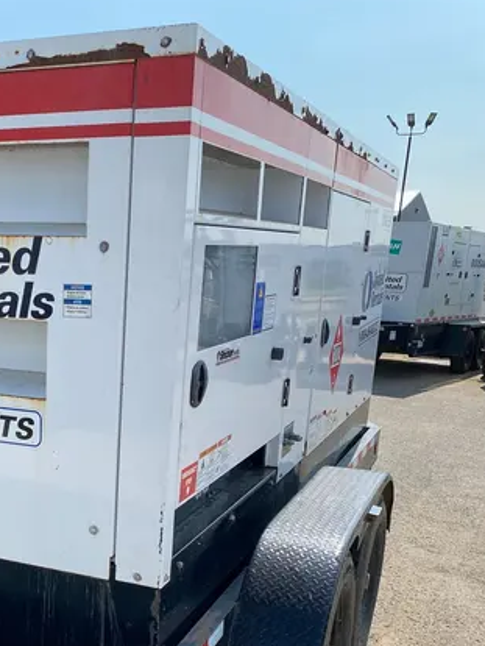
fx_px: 858
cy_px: 536
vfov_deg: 39.3
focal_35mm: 46
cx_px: 70
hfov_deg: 30.5
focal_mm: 4.25
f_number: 1.8
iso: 32
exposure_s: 1/1996
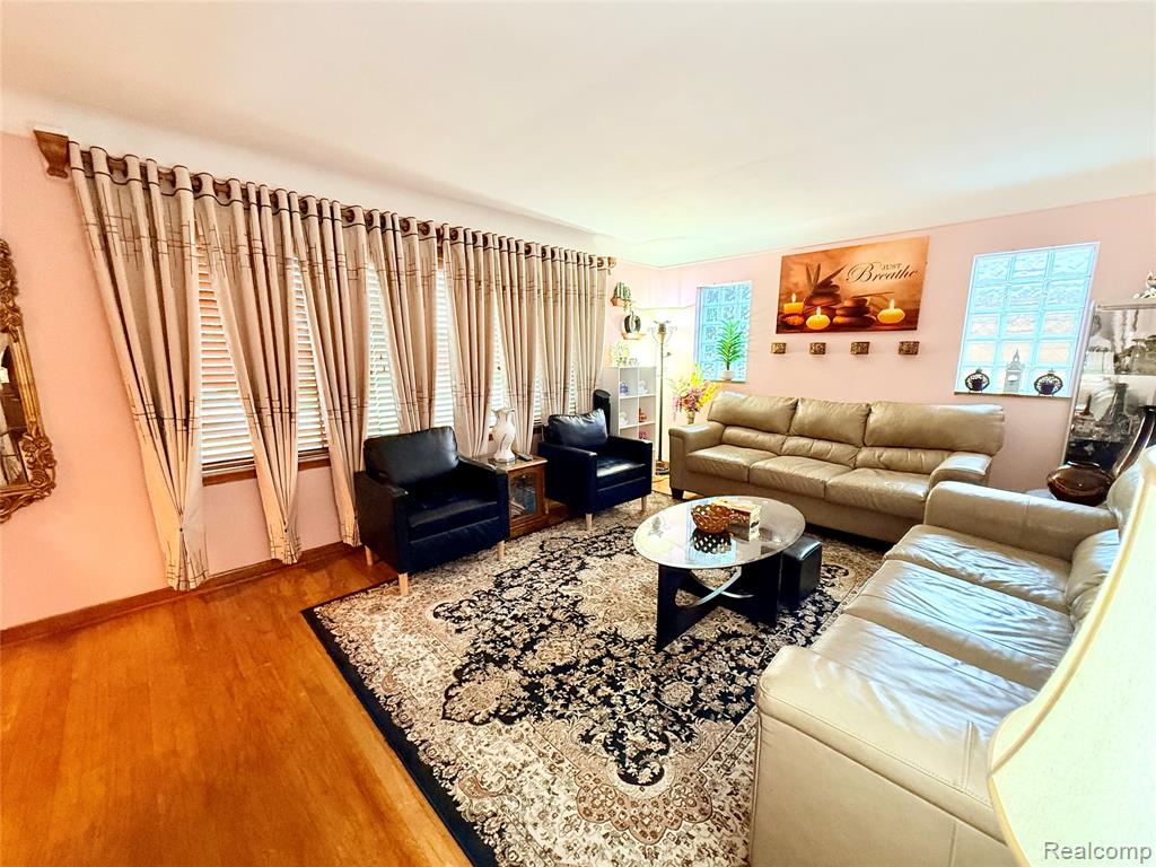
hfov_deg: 102.1
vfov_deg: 85.7
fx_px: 468
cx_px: 578
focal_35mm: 14
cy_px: 434
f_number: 2.2
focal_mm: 2.22
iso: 500
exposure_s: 1/60
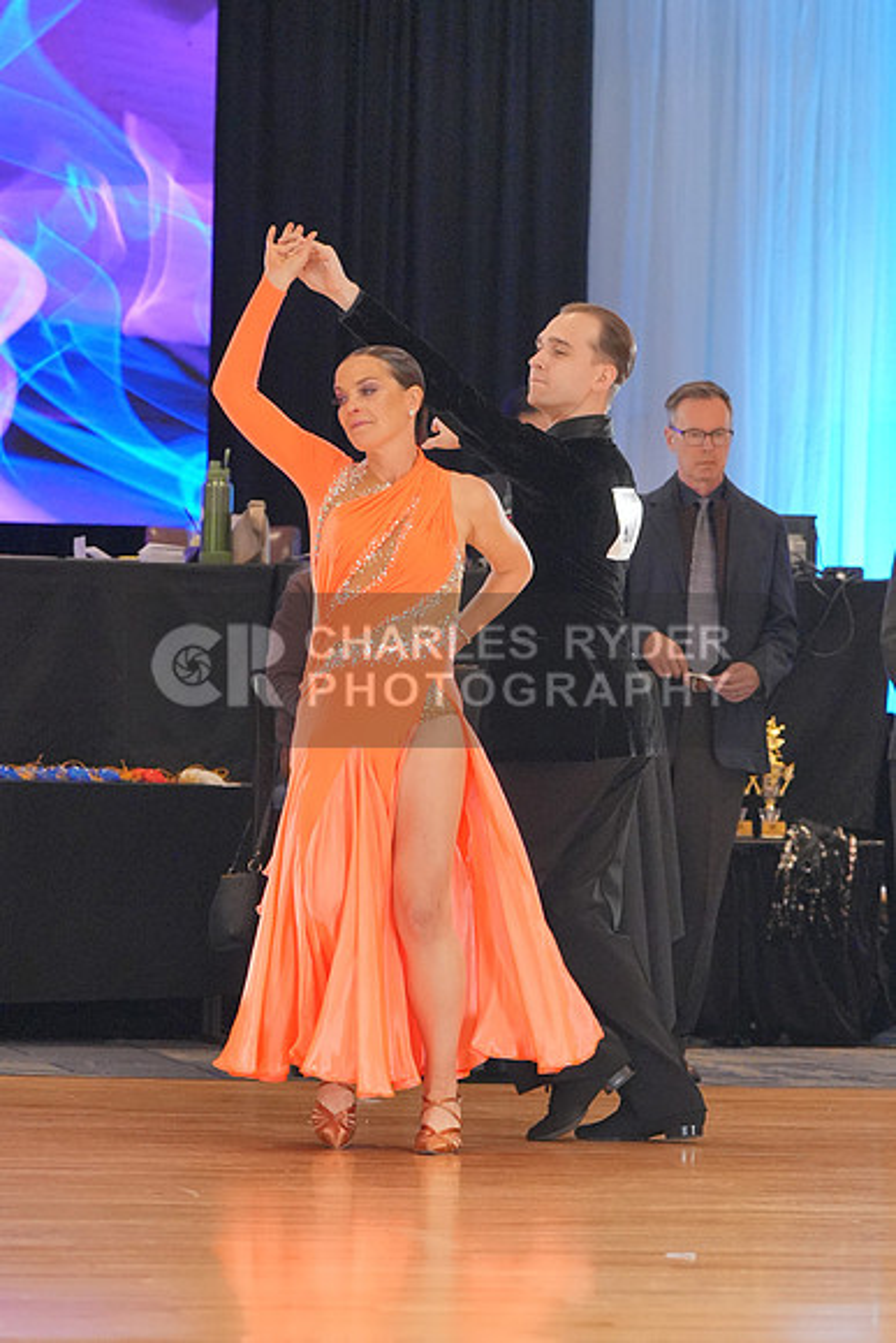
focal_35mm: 171
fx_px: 6380
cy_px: 672
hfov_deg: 8.0
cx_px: 448
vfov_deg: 12.0
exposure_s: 1/400
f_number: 4.5
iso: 5000
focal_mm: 114
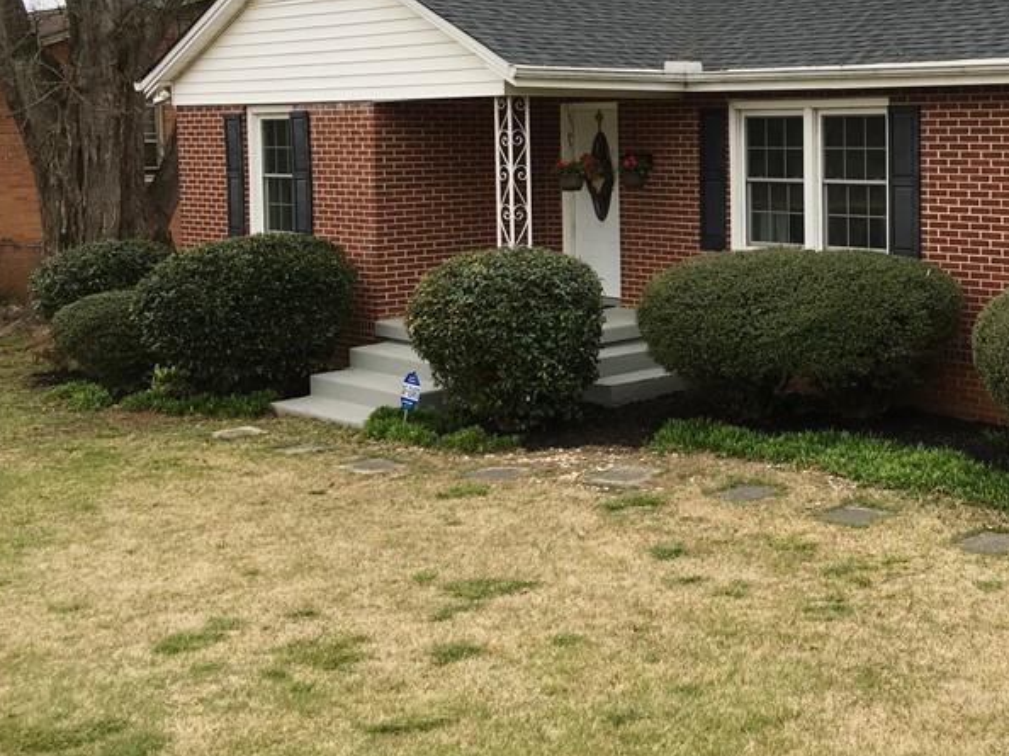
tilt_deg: -1.9
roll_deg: +0.3
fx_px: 1457
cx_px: 856
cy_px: 200
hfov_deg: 36.4
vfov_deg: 28.7
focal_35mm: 50
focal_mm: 4.15
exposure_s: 1/232
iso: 25
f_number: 2.2
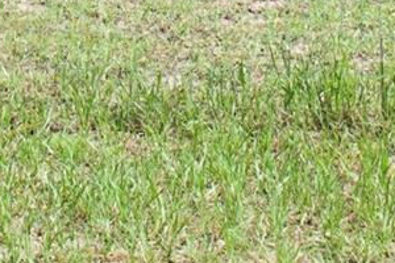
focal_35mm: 240
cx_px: 46
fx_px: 2633
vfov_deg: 5.5
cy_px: -418
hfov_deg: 8.6
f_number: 8
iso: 160
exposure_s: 1/250
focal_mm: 30
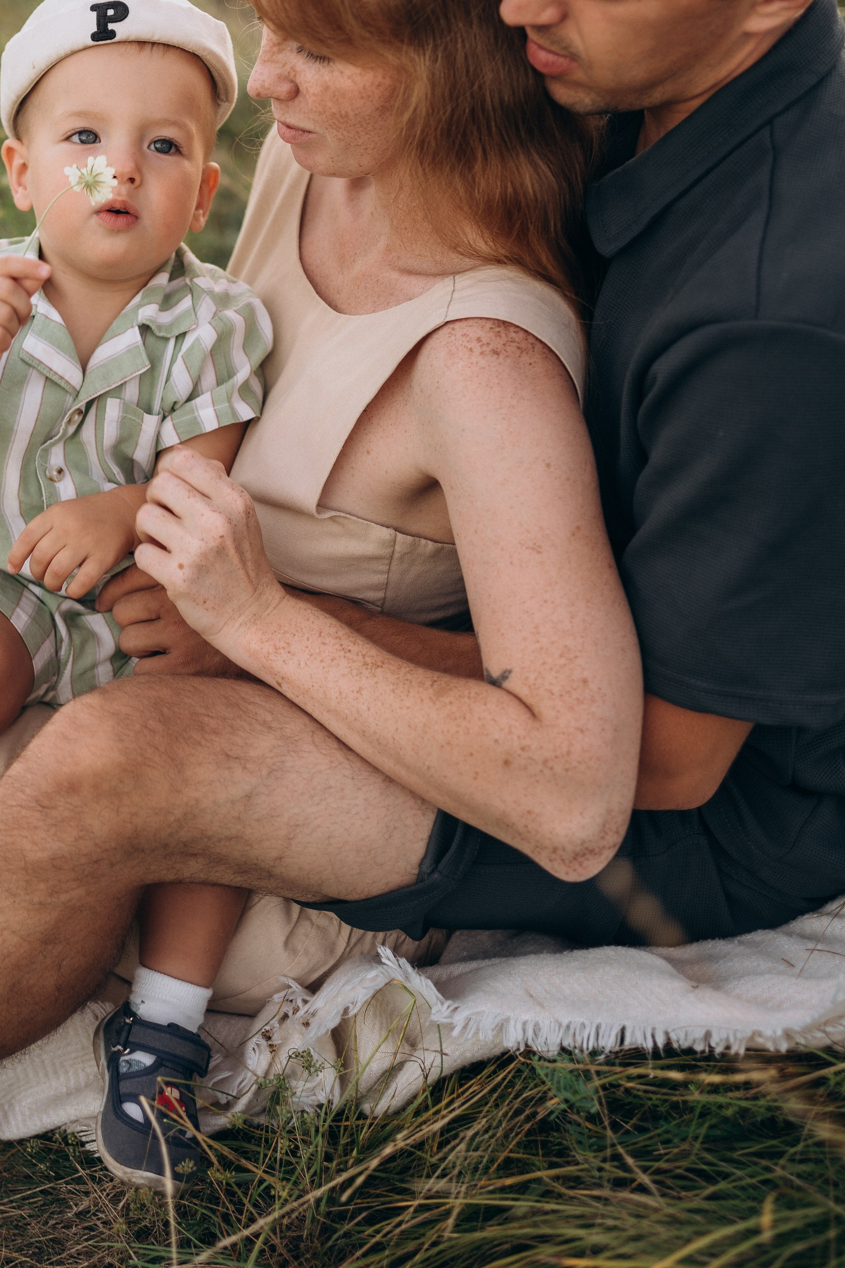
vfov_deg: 37.9
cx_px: 228
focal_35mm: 52
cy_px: 468
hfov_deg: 25.7
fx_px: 1831
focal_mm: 35
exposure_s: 1/200
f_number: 2
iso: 100
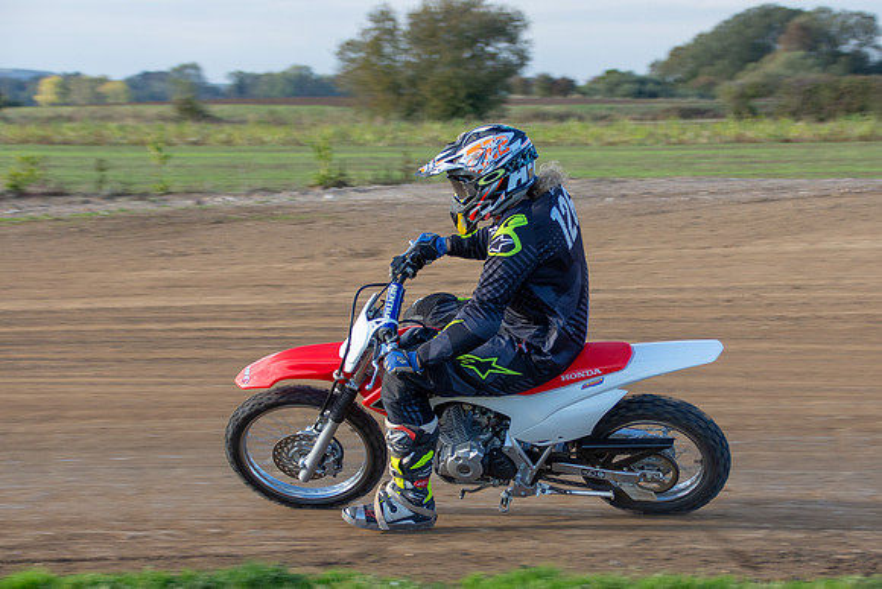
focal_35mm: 130
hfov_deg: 15.7
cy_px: 365
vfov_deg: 10.5
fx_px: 3189
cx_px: 483
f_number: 6.3
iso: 200
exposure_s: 1/400
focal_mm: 70
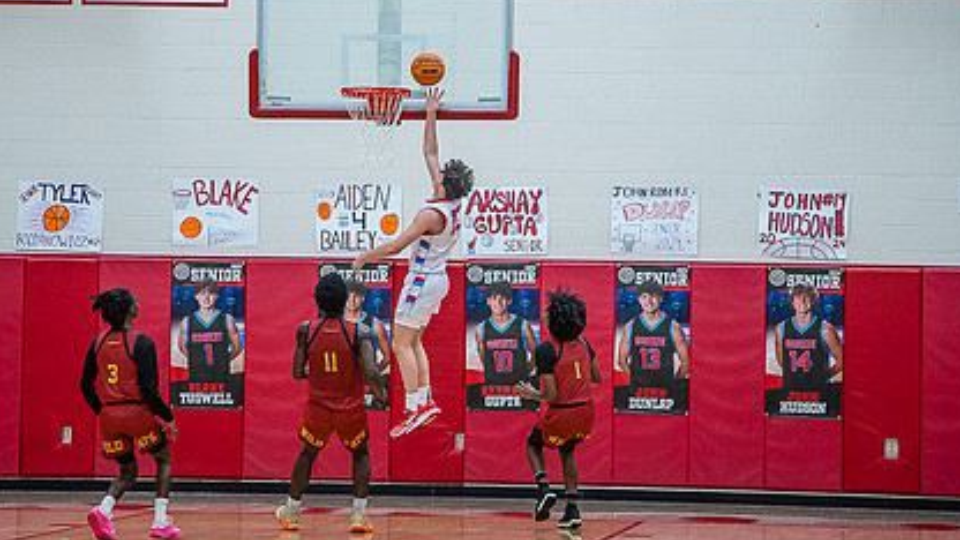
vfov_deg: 6.9
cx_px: 443
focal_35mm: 175
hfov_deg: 12.3
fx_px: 4455
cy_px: 215
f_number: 4
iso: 2000
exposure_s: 1/320
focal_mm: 120
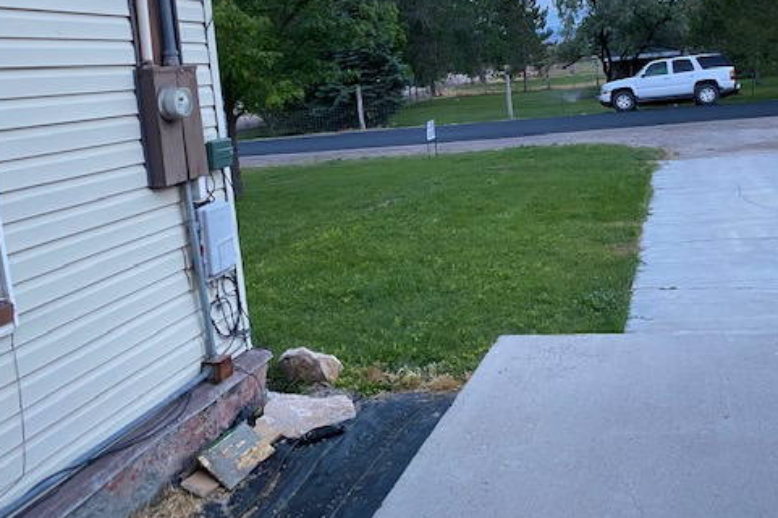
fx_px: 777
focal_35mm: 36
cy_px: 134
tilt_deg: -6.2
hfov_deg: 52.7
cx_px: 472
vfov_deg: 36.0
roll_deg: +5.1
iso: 80
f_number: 1.8
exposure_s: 1/60
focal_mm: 4.25
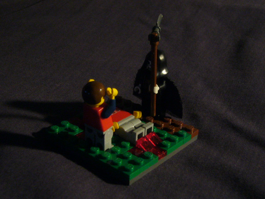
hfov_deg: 31.7
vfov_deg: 24.0
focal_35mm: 61
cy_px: 100
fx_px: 467
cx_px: 132
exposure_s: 1/8
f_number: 3.2
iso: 200
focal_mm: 7.5
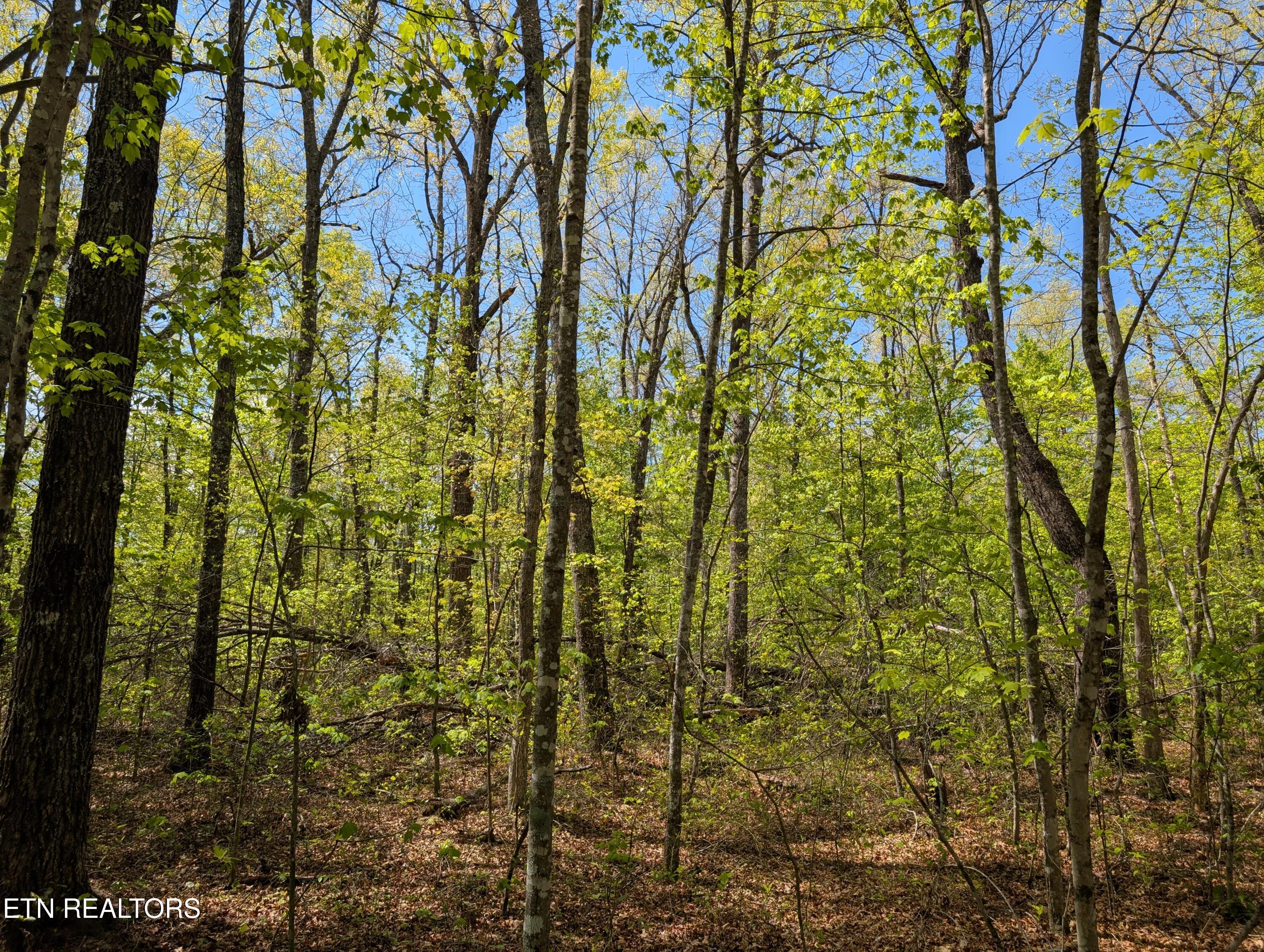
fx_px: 877
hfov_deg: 71.5
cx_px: 632
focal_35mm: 24
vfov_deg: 56.9
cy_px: 476
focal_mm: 6.9
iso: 21
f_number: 1.68
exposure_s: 1/778
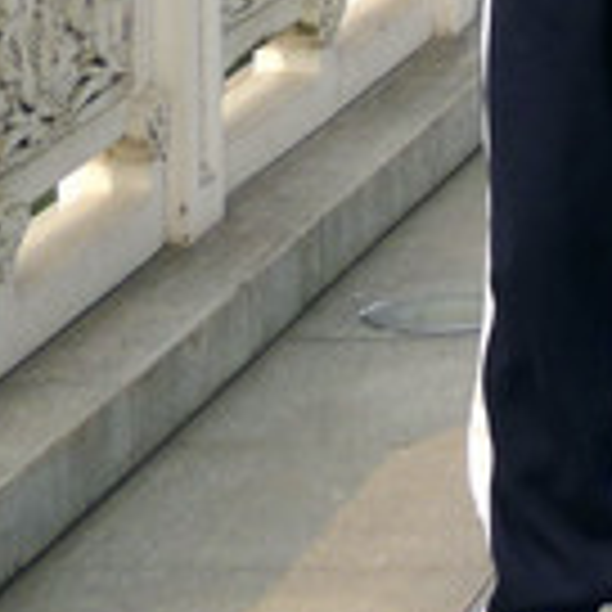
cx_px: 1130
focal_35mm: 249
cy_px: -461
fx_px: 4981
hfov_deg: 6.8
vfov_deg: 6.9
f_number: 2.7
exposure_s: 1/1000
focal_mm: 10.7
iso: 100
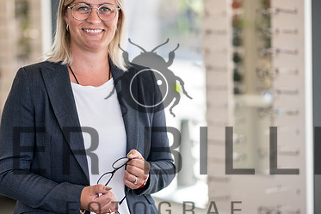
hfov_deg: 15.5
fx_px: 1177
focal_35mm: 132
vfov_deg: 10.4
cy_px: 109
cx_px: 142
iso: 125
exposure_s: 1/500
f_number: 1.4
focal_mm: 85
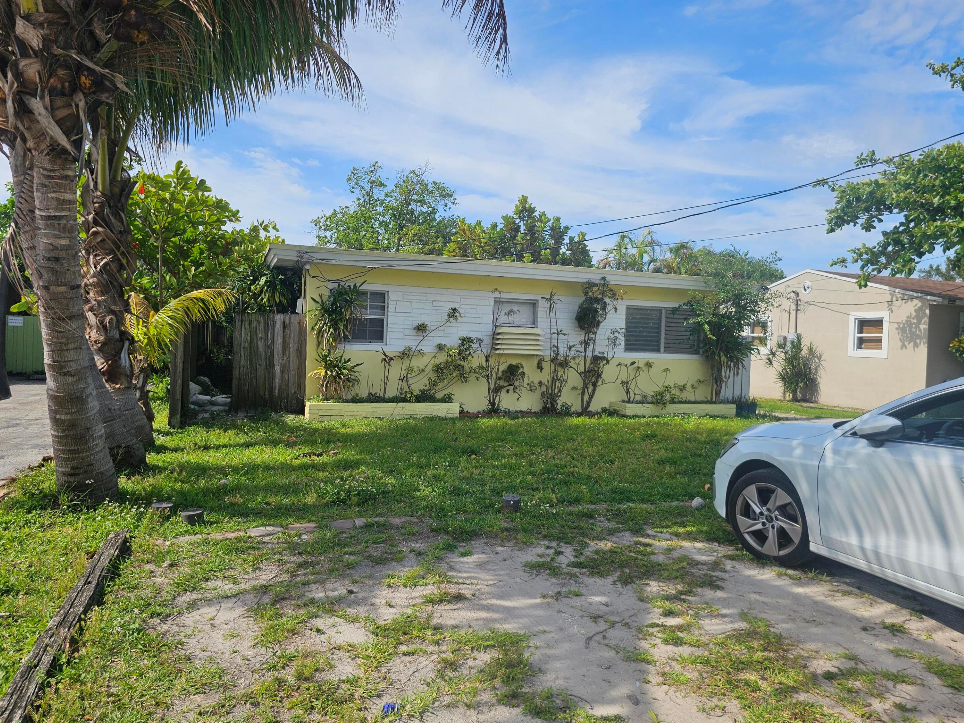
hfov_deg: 71.6
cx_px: 488
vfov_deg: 56.8
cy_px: 351
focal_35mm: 24
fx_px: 668
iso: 10
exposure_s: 1/848
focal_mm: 6.3
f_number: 1.7
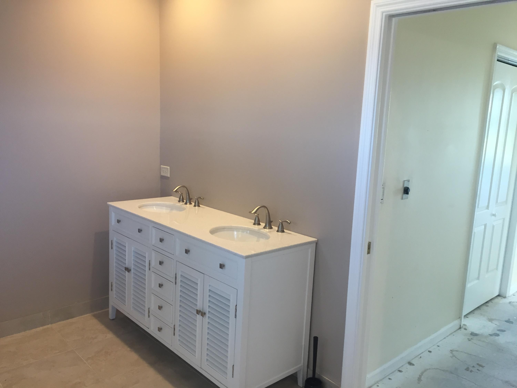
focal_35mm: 29
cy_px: 194
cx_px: 258
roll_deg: -3.1
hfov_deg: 61.7
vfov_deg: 48.2
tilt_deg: -11.5
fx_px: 433
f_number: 2.2
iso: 64
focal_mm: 4.15
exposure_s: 1/30
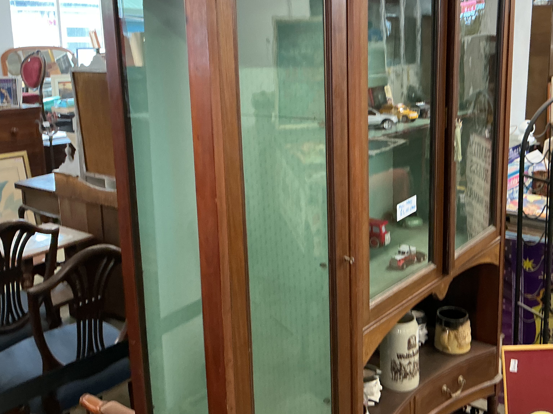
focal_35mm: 38
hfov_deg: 48.9
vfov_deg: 37.5
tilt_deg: -14.8
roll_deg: +1.7
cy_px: 159
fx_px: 607
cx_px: 311
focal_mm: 3
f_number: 1.8
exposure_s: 1/50
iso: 125
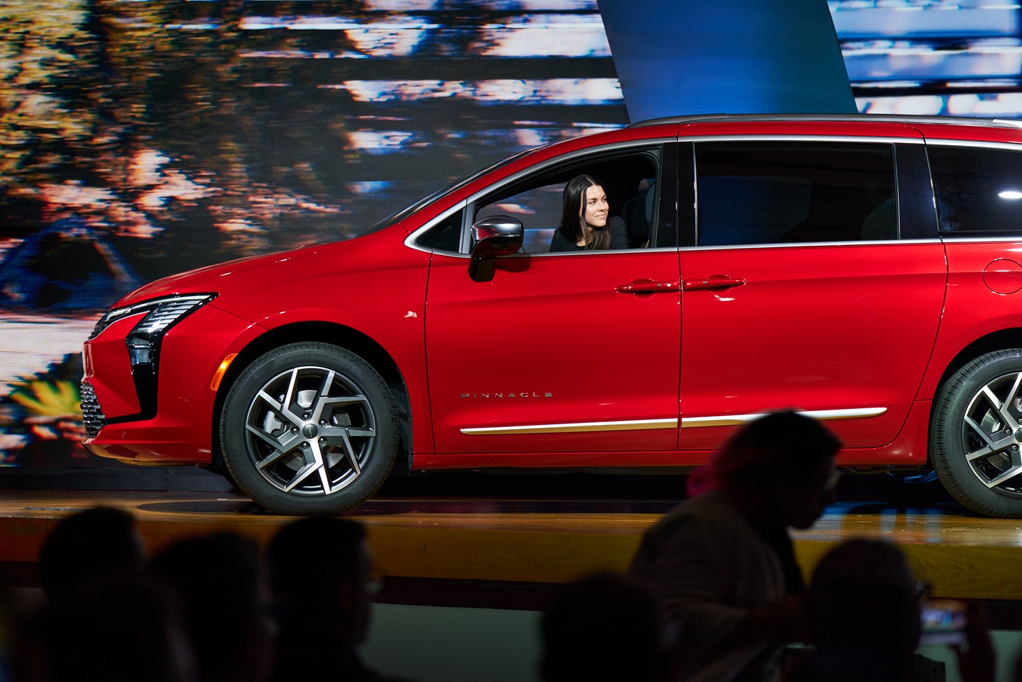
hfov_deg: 20.0
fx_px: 2895
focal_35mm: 102
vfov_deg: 13.4
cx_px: 511
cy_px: 341
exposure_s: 1/250
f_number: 2.8
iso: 500
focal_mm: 102
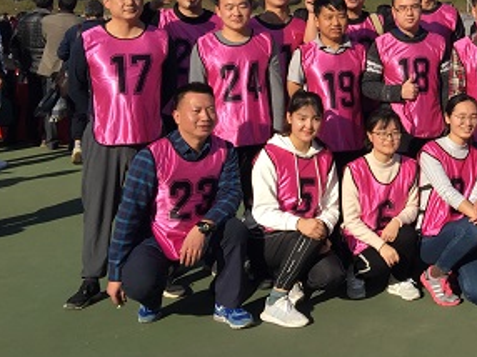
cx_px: 489
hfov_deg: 27.9
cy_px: 58
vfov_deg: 22.2
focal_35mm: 65
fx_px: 895
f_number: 2.2
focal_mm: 4.15
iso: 32
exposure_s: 1/1883
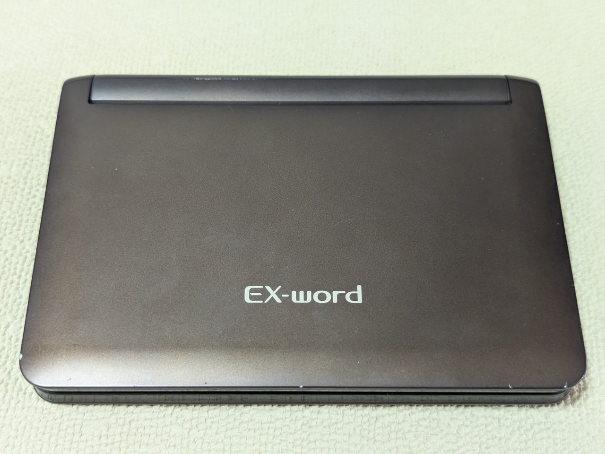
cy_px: 227
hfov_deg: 39.7
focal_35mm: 48
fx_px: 839
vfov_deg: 30.3
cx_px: 302
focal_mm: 6.81
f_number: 1.85
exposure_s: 1/23.9
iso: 205
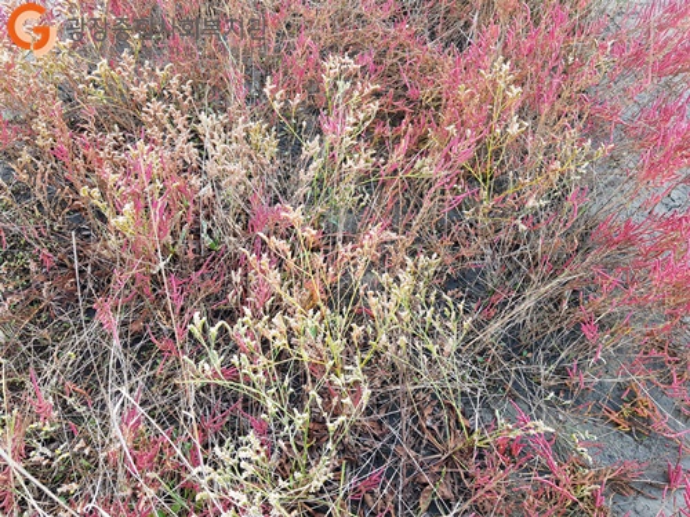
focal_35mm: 26
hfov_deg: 67.3
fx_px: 518
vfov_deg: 53.1
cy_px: 258
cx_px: 345
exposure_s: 1/158
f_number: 1.7
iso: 40
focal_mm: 4.3
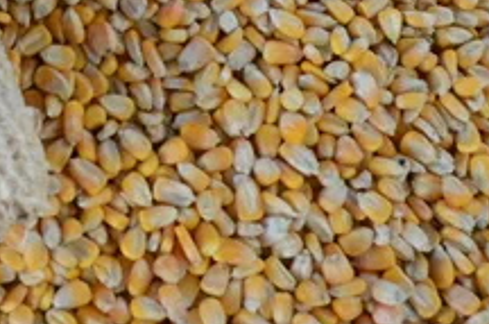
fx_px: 2169
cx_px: -75
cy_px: -178
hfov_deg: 12.6
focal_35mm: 160
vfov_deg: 8.3
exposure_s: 1/160
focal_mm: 32
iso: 800
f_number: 5.6
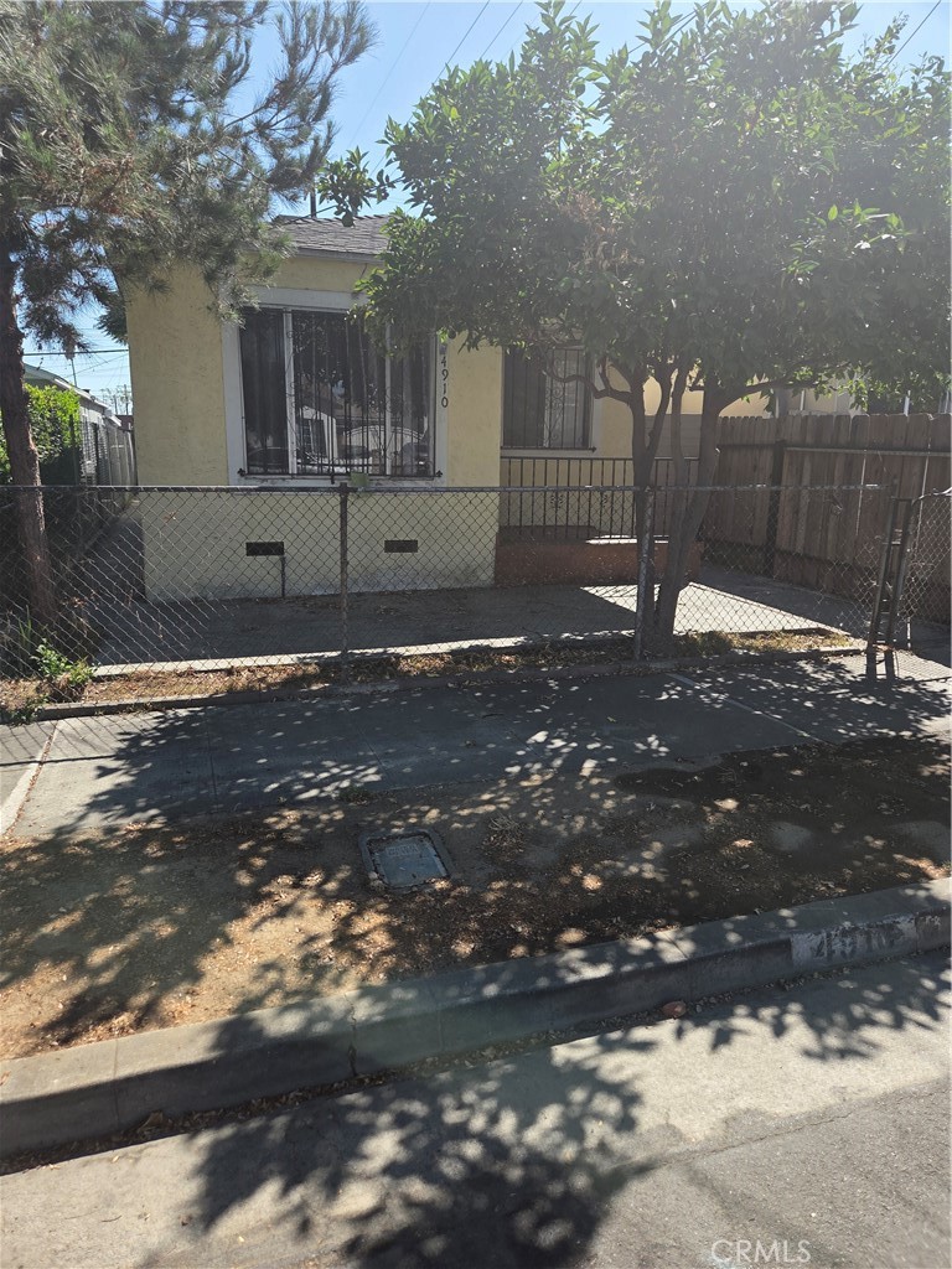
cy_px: 634
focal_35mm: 23
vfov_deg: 73.9
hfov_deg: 58.9
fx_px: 843
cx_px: 476
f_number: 1.8
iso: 80
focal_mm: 5.4
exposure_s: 1/2524
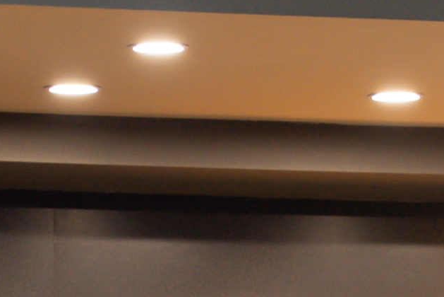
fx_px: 5824
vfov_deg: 2.9
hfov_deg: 4.4
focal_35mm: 472
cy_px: 880
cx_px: 138
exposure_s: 1/80
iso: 1250
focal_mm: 70
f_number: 2.8
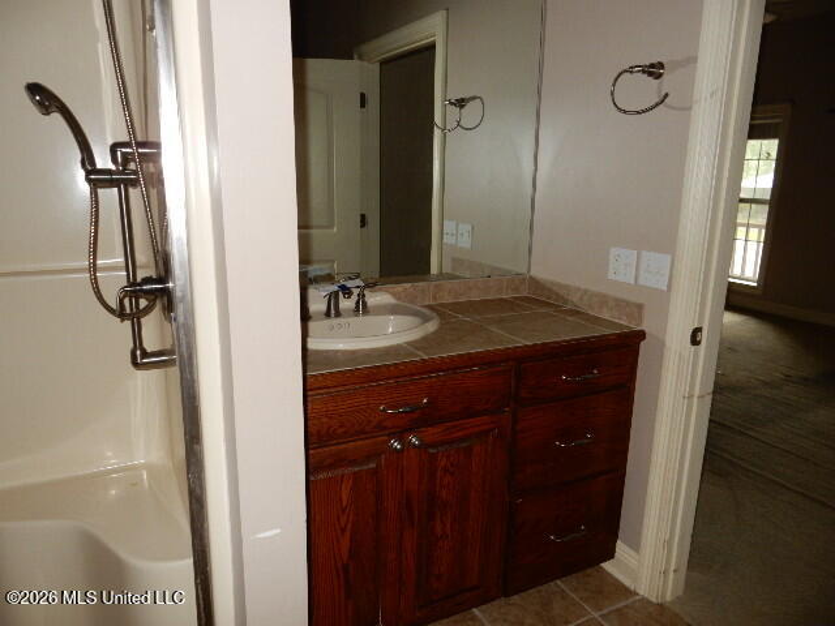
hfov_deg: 69.4
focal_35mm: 25
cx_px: 418
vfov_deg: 54.9
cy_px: 313
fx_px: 603
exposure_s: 1/30
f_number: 3.7
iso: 200
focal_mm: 4.5
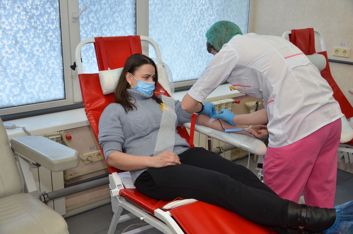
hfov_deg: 51.4
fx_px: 367
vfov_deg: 35.3
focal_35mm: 38
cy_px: 117
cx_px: 176
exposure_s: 1/200
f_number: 4
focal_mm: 25
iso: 640
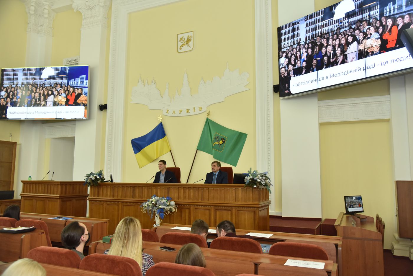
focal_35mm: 30
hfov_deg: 61.9
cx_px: 206
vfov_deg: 43.7
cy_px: 138
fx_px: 344
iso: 1600
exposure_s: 1/200
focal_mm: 30
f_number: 4
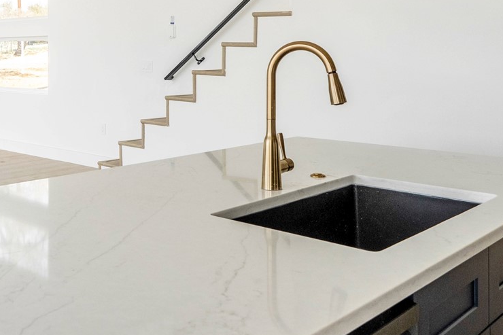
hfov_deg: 42.8
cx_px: 114
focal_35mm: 44
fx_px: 615
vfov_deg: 29.3
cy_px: 38
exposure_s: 1/160
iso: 160
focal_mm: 10
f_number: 4
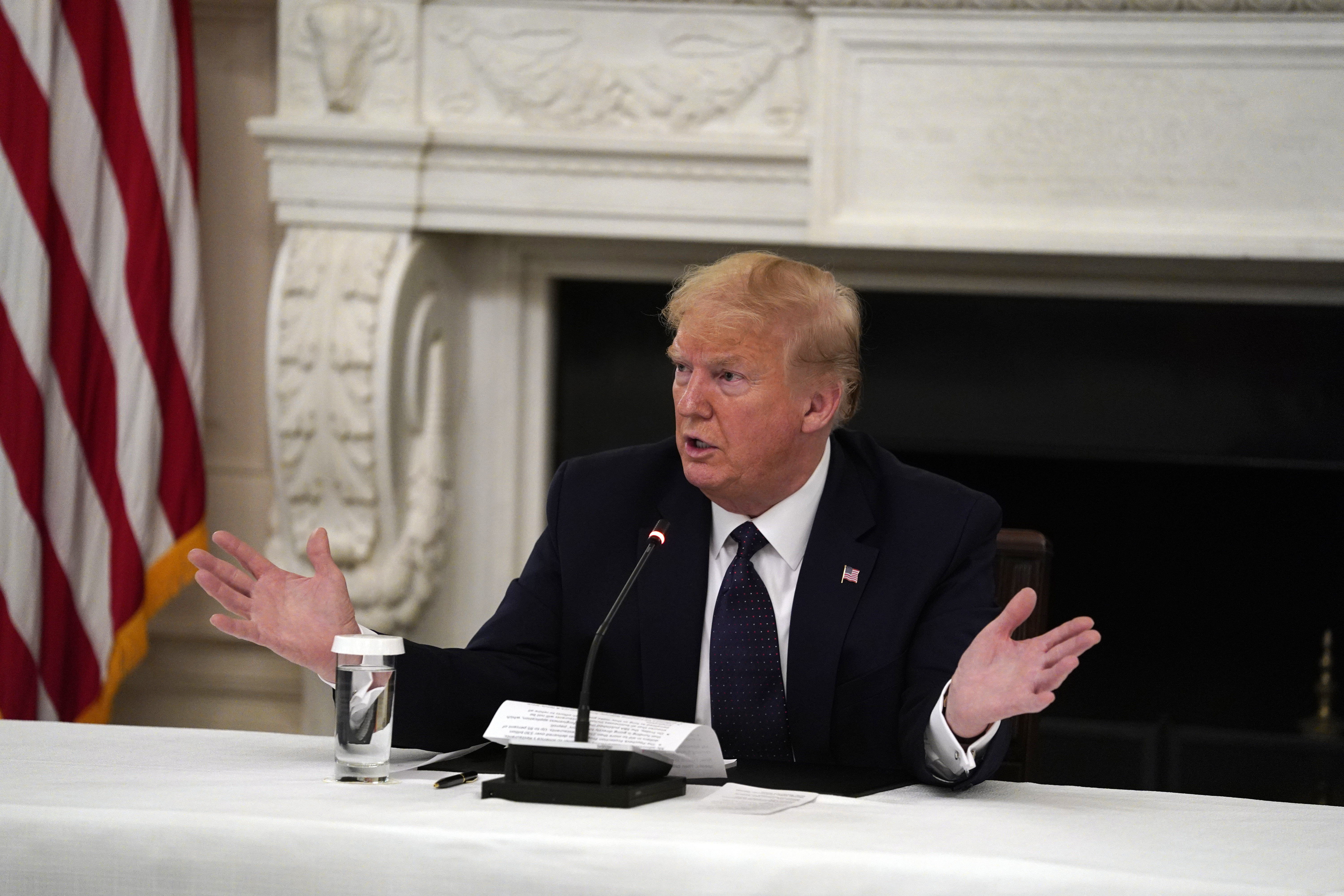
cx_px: 672
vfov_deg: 6.9
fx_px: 7466
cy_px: 448
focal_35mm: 200
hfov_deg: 10.3
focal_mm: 200
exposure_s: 1/250
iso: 3200
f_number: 2.8
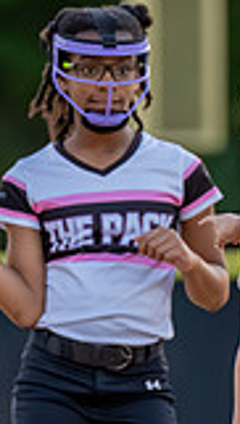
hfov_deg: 1.1
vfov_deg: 2.0
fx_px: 11971
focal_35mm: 1062
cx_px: 116
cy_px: 341
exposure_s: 1/2000
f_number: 2.8
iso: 1600
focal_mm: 200
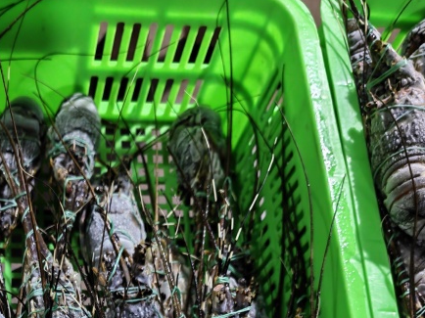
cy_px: 419
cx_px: 42
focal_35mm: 59
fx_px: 724
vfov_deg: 22.1
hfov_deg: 31.2
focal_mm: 6.12
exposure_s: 1/25
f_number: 1.9
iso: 2000
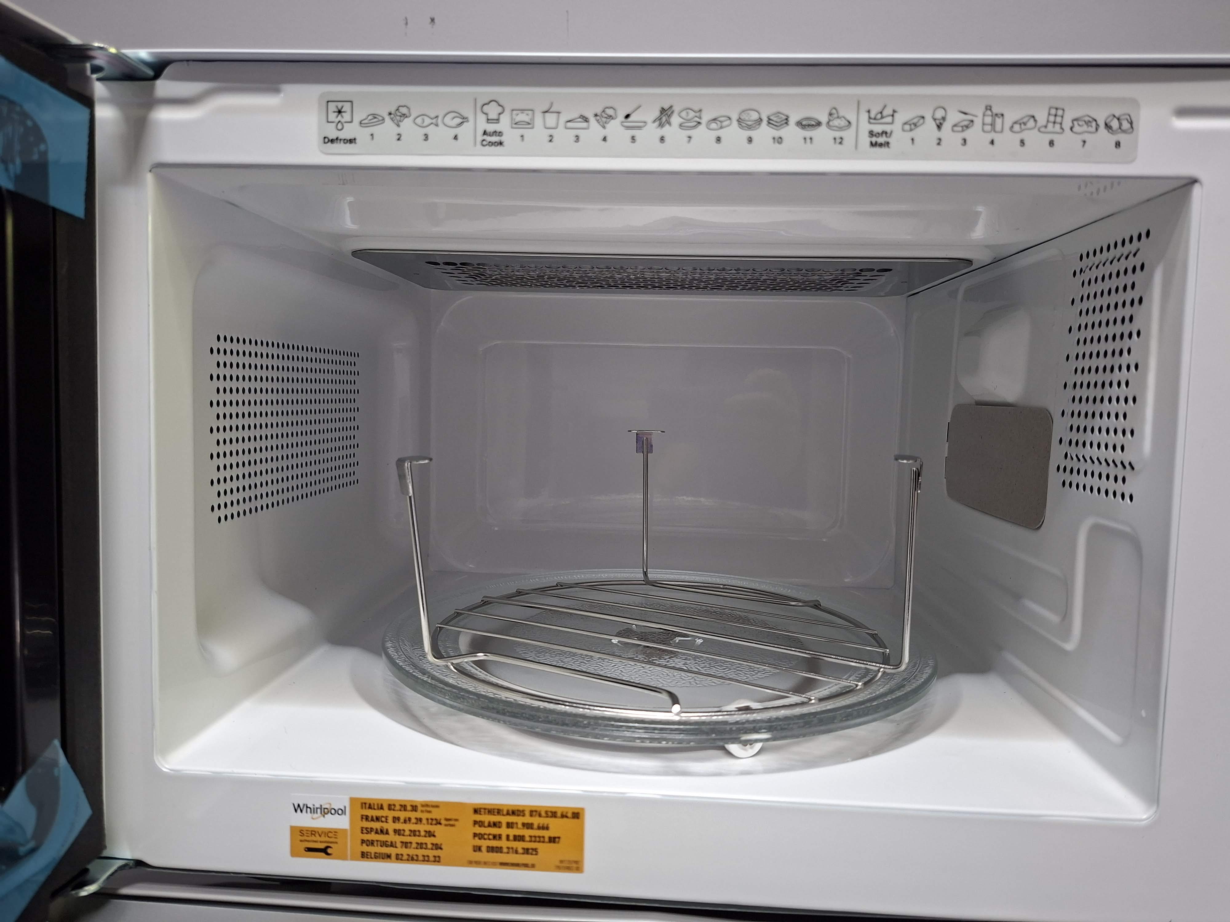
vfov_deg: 58.9
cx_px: 615
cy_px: 461
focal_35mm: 23
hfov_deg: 73.9
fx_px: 817
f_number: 1.8
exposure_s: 1/50
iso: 320
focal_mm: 5.54
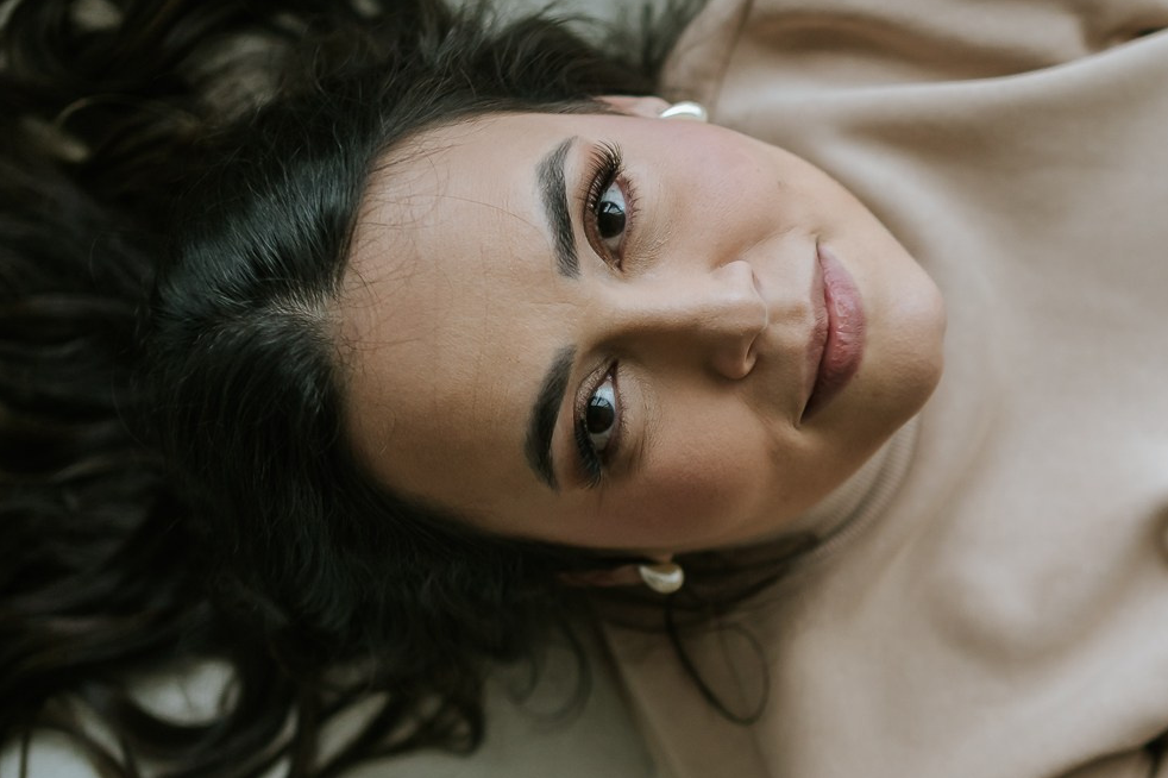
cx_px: 986
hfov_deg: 27.0
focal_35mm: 73
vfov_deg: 18.6
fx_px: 2368
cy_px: 481
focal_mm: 35
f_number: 2
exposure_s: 1/500
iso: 640
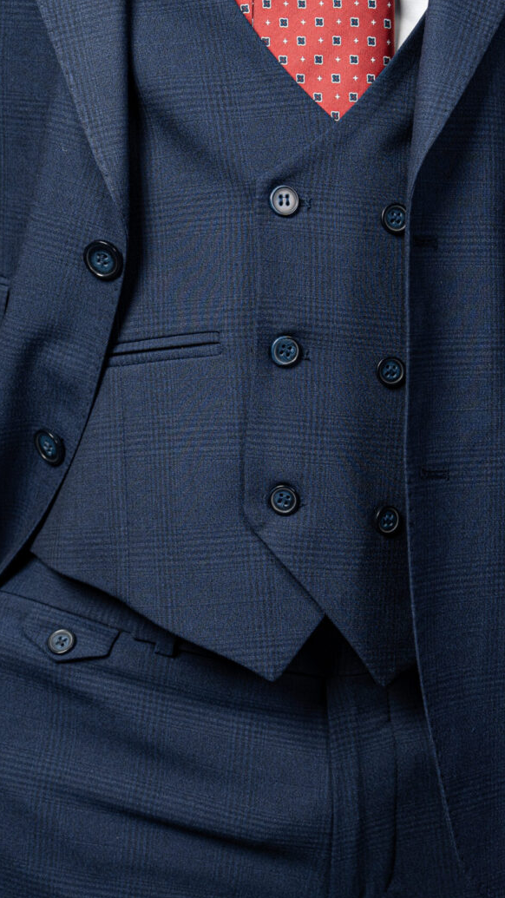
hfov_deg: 23.5
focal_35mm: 51
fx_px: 1214
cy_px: 455
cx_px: 260
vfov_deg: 40.6
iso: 100
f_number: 2.8
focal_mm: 32
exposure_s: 1/100
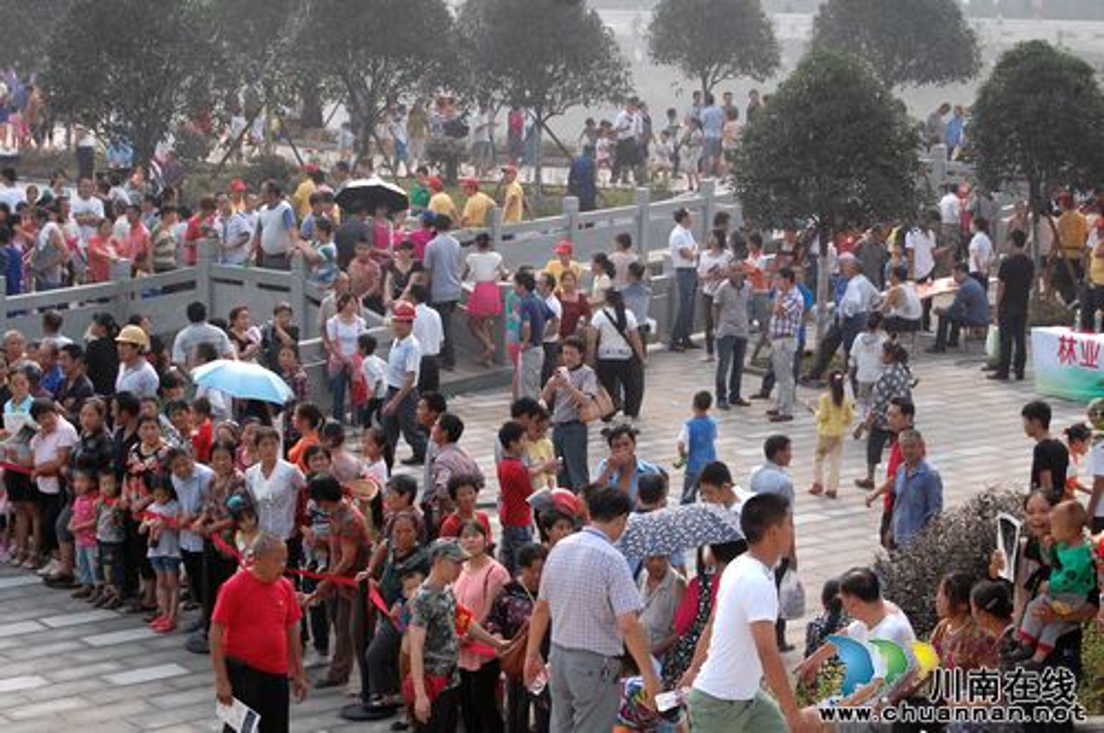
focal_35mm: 82
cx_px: 552
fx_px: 2527
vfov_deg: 16.5
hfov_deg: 24.6
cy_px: 366
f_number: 10
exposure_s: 1/400
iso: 800
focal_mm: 55
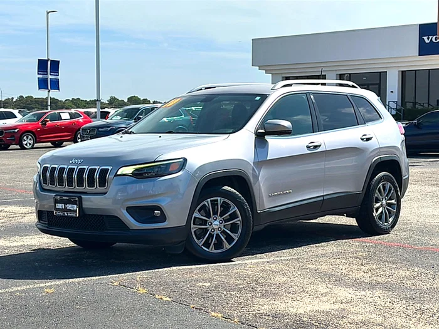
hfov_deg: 32.7
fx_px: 748
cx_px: 220
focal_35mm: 59
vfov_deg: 24.8
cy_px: 164
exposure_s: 1/5319
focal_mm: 6.86
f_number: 1.78
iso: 64
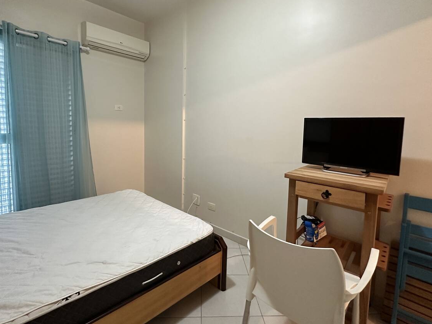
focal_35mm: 18
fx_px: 225
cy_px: 143
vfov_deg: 71.4
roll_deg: -1.2
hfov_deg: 87.7
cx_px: 208
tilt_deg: -5.0
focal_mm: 2.22
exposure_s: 1/60
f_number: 2.2
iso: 400
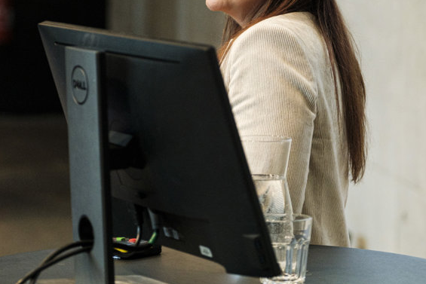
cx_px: 174
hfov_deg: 10.4
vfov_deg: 7.0
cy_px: 46
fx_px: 2332
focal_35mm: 197
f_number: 2.8
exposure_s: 1/125
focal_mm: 77.3
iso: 2000
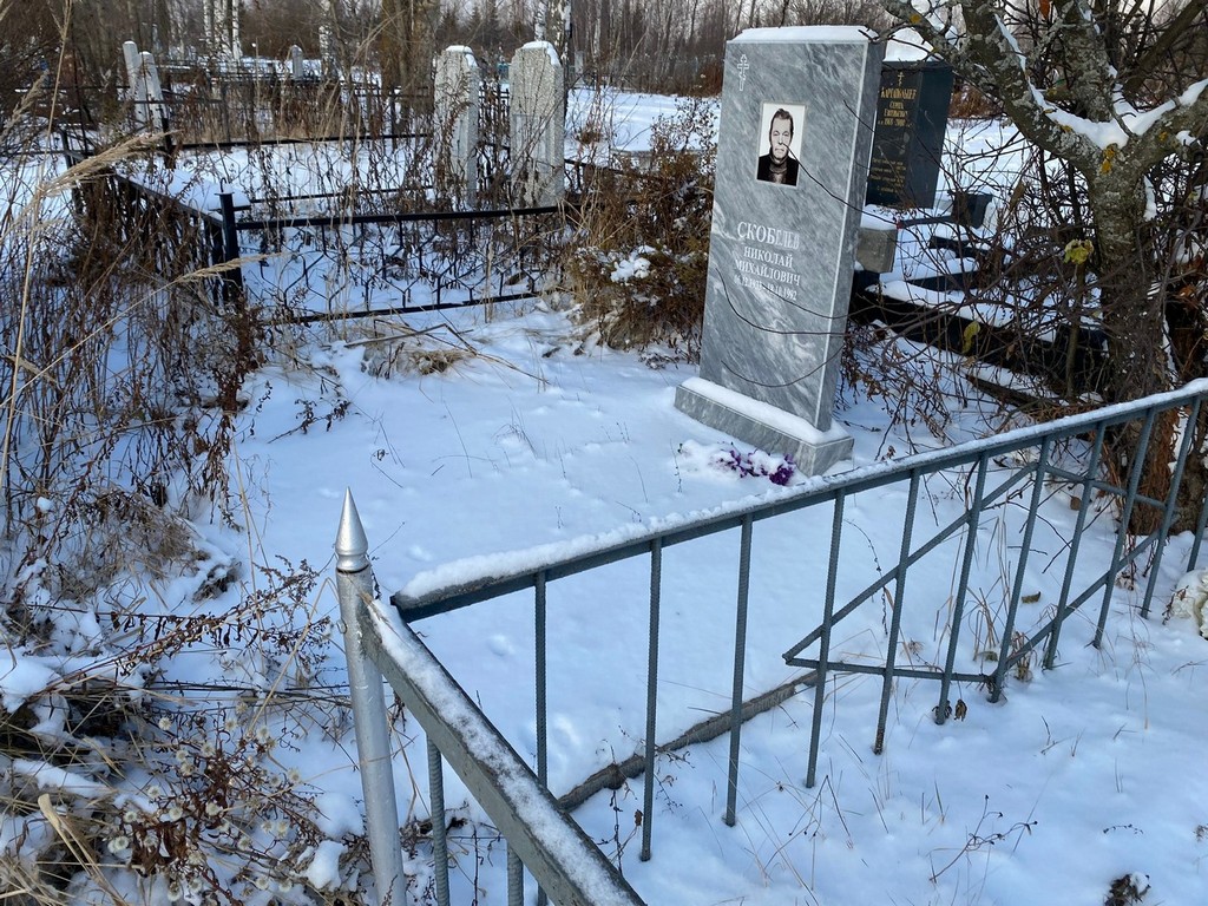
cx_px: 604
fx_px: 907
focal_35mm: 26
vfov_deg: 53.1
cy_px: 453
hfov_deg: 67.3
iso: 32
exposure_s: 1/827
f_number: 1.8
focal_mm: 4.25
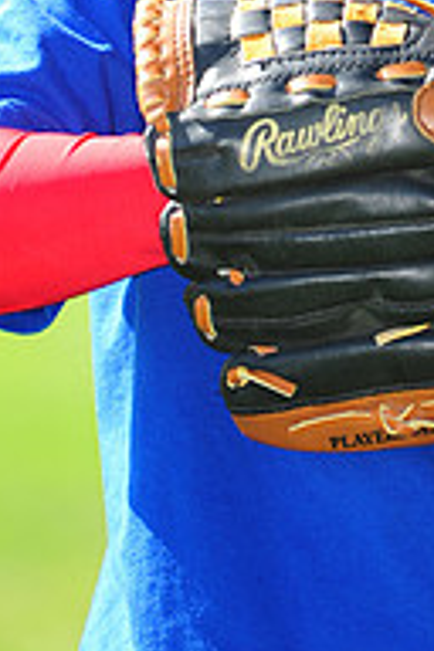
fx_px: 10921
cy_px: -176
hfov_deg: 2.3
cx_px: 397
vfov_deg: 3.4
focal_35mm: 604
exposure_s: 1/500
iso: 200
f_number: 4.5
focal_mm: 200
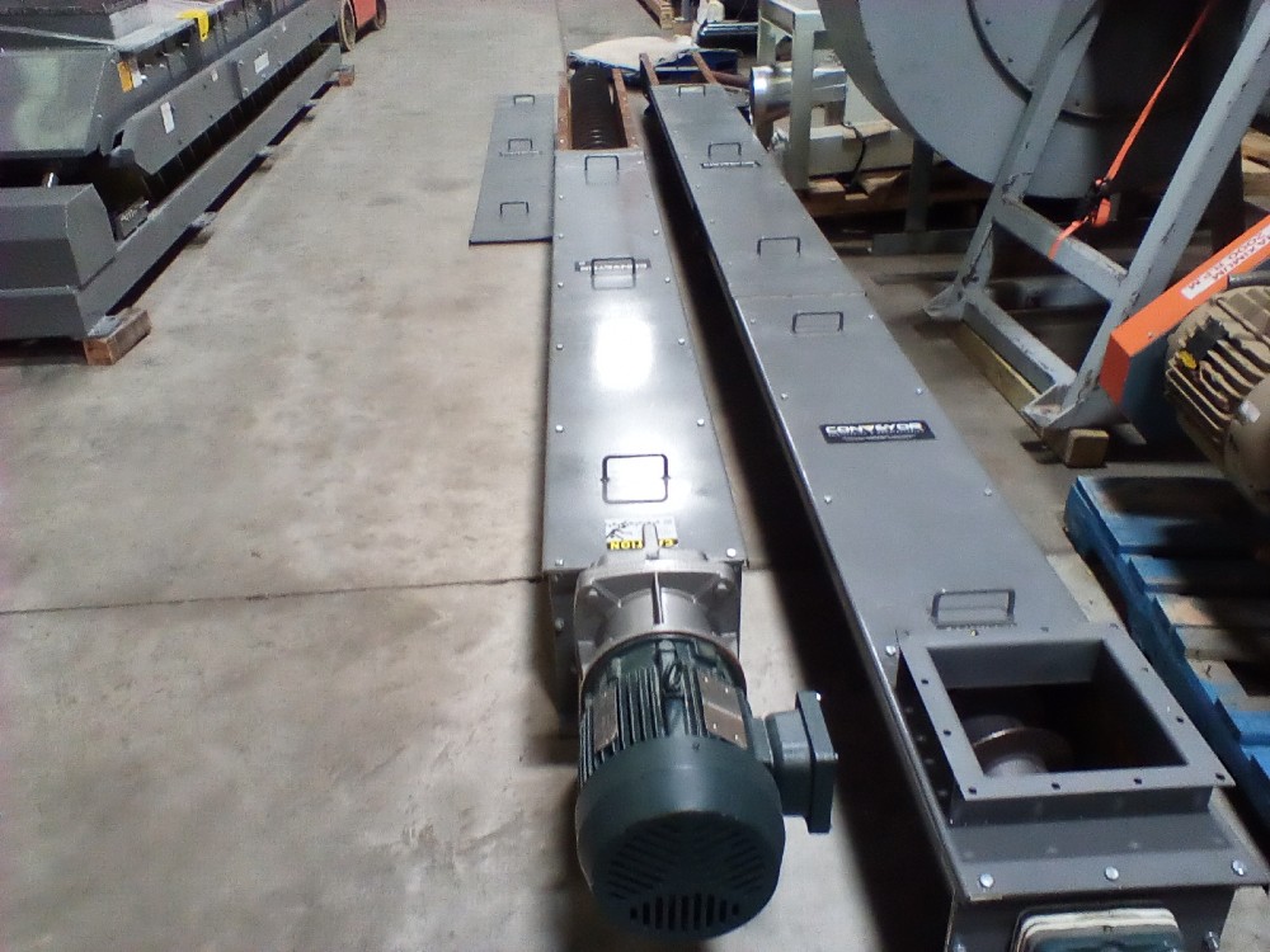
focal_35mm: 31
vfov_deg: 45.4
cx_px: 635
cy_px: 476
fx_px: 1137
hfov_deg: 58.4
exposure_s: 1/24
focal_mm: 2.38
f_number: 2.4
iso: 195
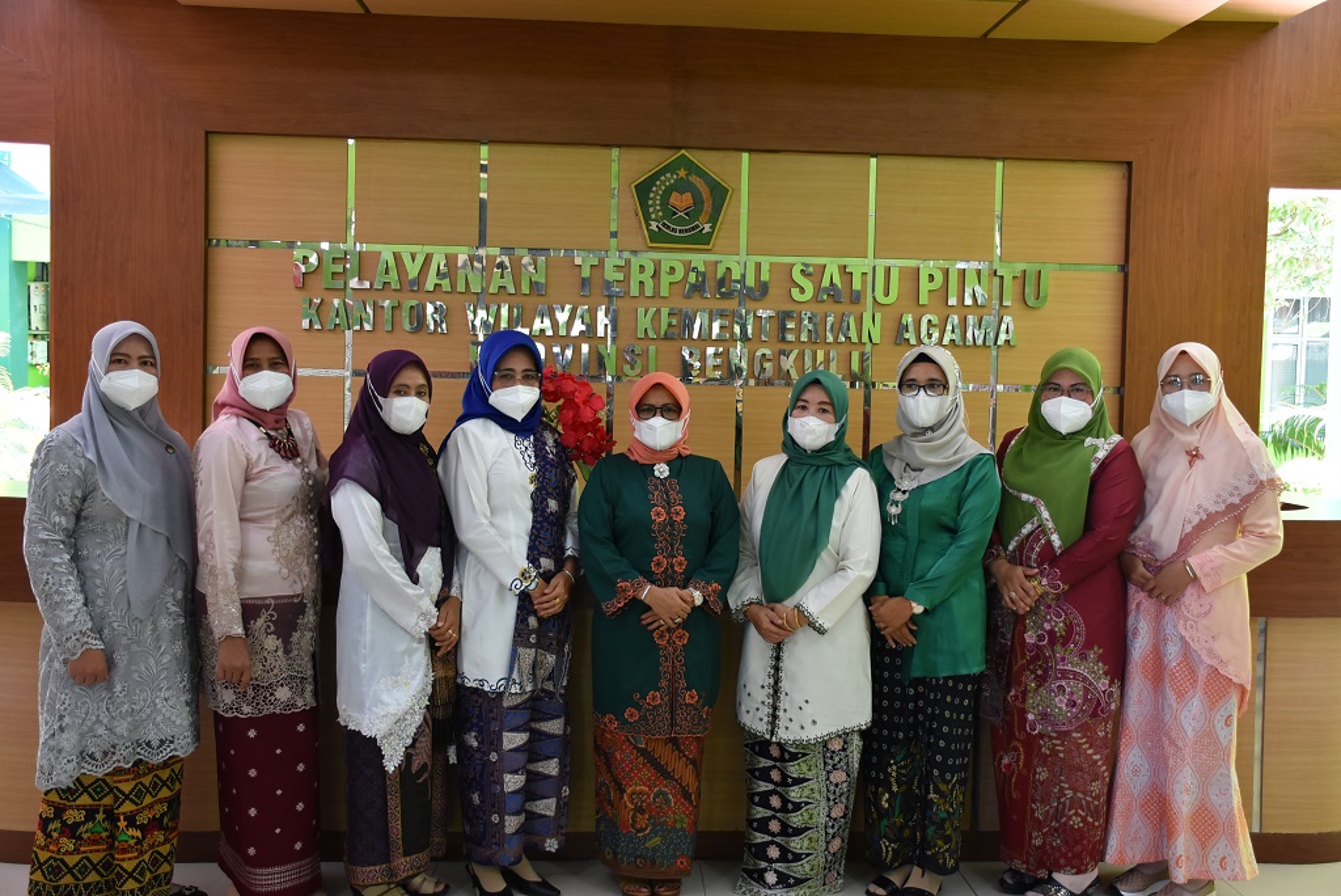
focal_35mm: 36
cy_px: 448
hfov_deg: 53.1
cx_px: 670
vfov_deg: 36.9
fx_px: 1342
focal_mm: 24
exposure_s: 1/60
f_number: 4
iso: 800
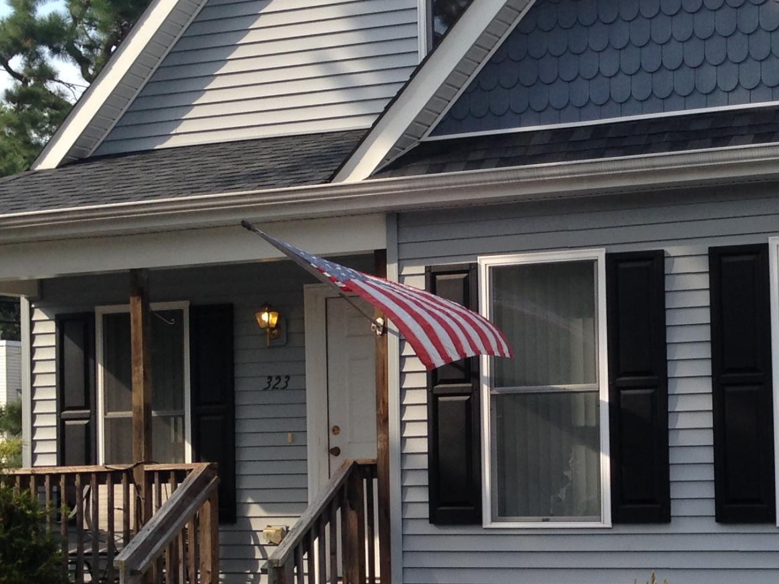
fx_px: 1913
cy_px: 408
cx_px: 645
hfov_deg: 22.6
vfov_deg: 17.3
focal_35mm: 85
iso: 50
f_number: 2.4
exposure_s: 1/775
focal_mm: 4.12
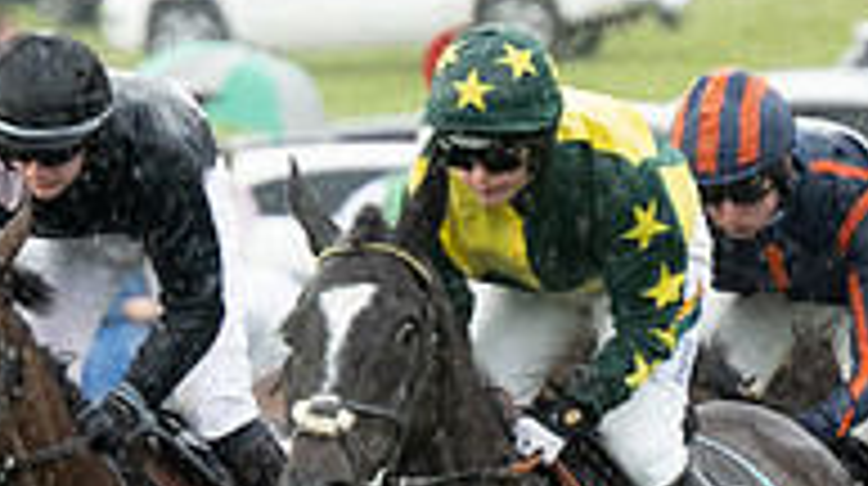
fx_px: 18965
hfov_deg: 2.6
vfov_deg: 1.5
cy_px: 621
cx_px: -207
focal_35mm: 825
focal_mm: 175
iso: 2000
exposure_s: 1/640
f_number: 4
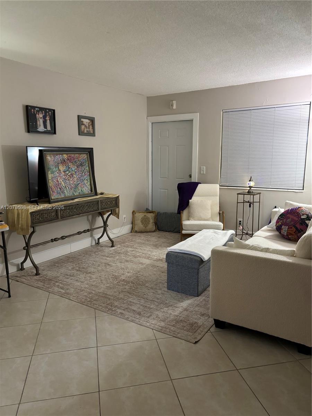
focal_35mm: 26
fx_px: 312
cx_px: 156
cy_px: 208
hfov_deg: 53.1
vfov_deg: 67.3
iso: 250
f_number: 1.6
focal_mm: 5.96
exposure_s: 1/60
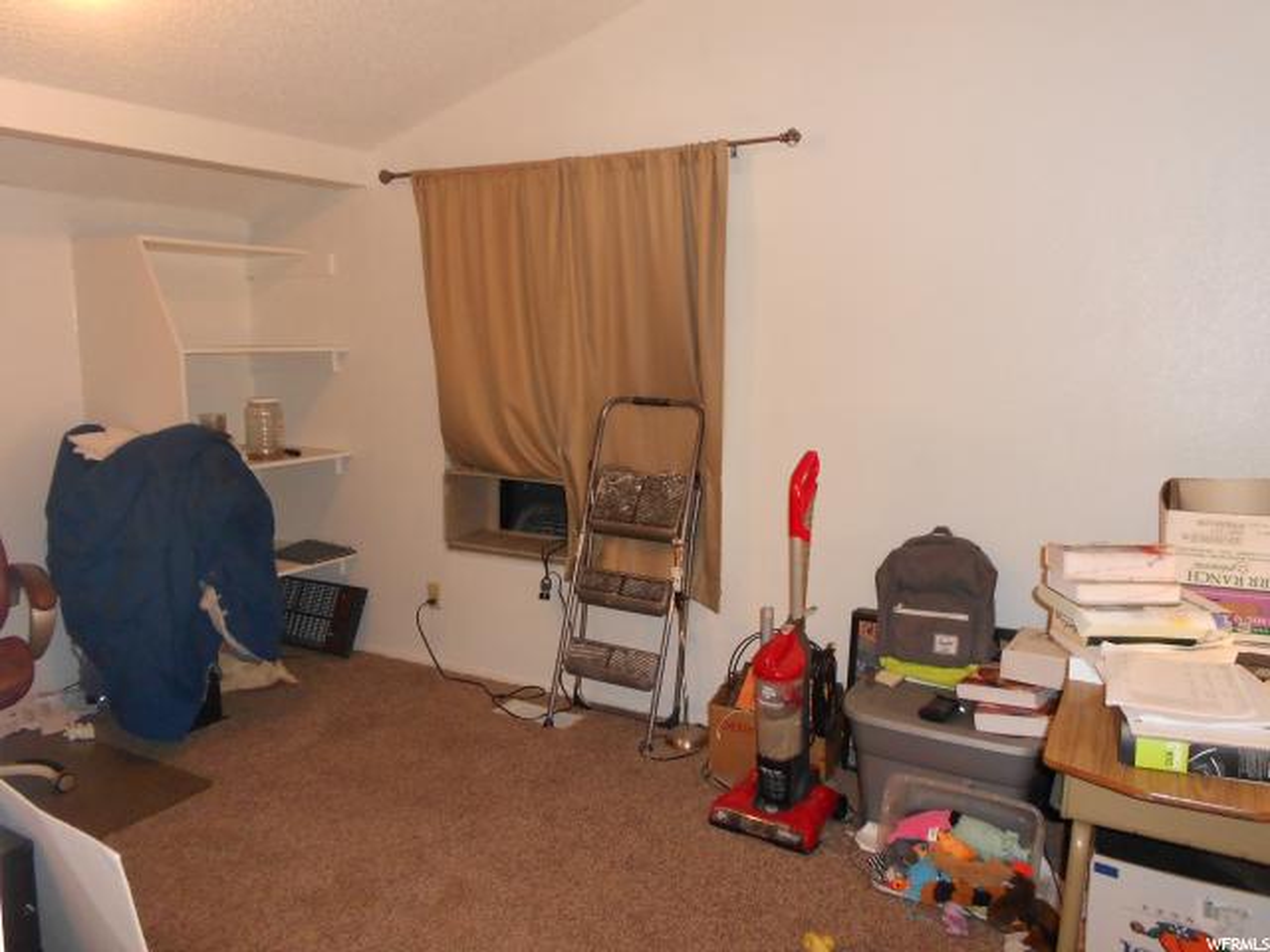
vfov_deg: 53.1
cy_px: 476
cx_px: 635
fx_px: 954
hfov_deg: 67.3
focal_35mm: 26
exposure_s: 1/25
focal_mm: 4.6
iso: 250
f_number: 3.2
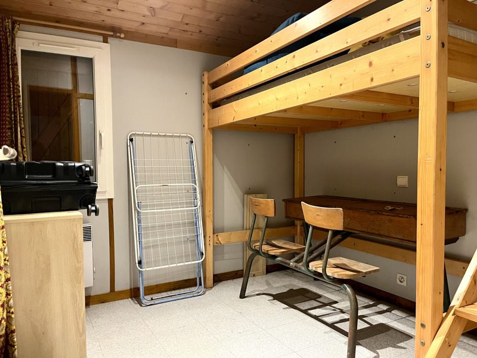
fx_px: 358
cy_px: 179
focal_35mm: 26
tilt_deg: -1.9
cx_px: 238
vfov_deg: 53.1
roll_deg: +0.7
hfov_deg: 67.3
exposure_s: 1/50
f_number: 1.6
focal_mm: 5.1
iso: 400
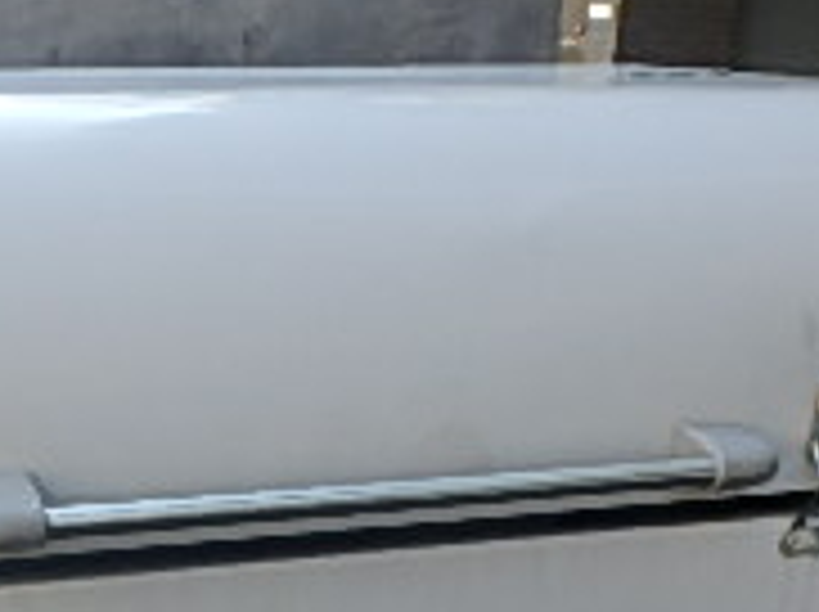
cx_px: 58
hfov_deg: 25.4
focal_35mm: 74
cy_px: 873
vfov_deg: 18.0
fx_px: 1749
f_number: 3.5
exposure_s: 1/200
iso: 125
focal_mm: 3.7
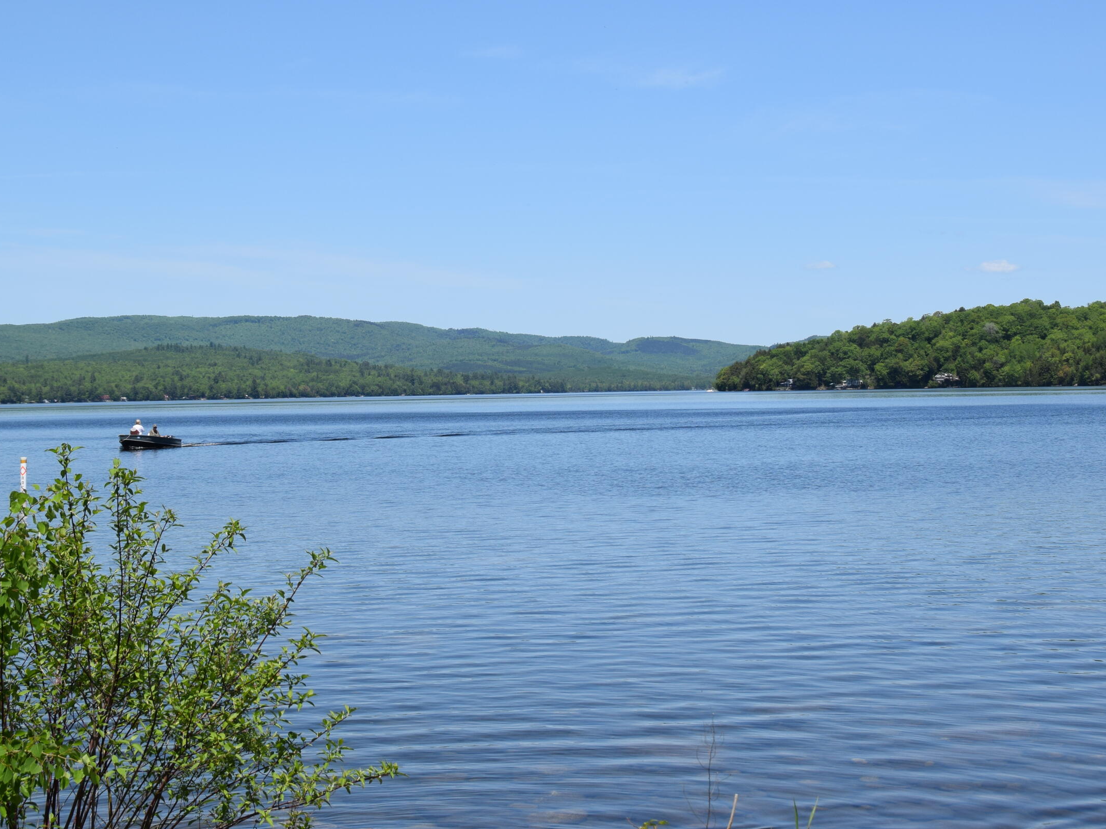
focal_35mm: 71
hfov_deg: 27.5
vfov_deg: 20.8
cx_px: 586
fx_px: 2258
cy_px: 330
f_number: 11
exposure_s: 1/500
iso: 200
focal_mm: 35
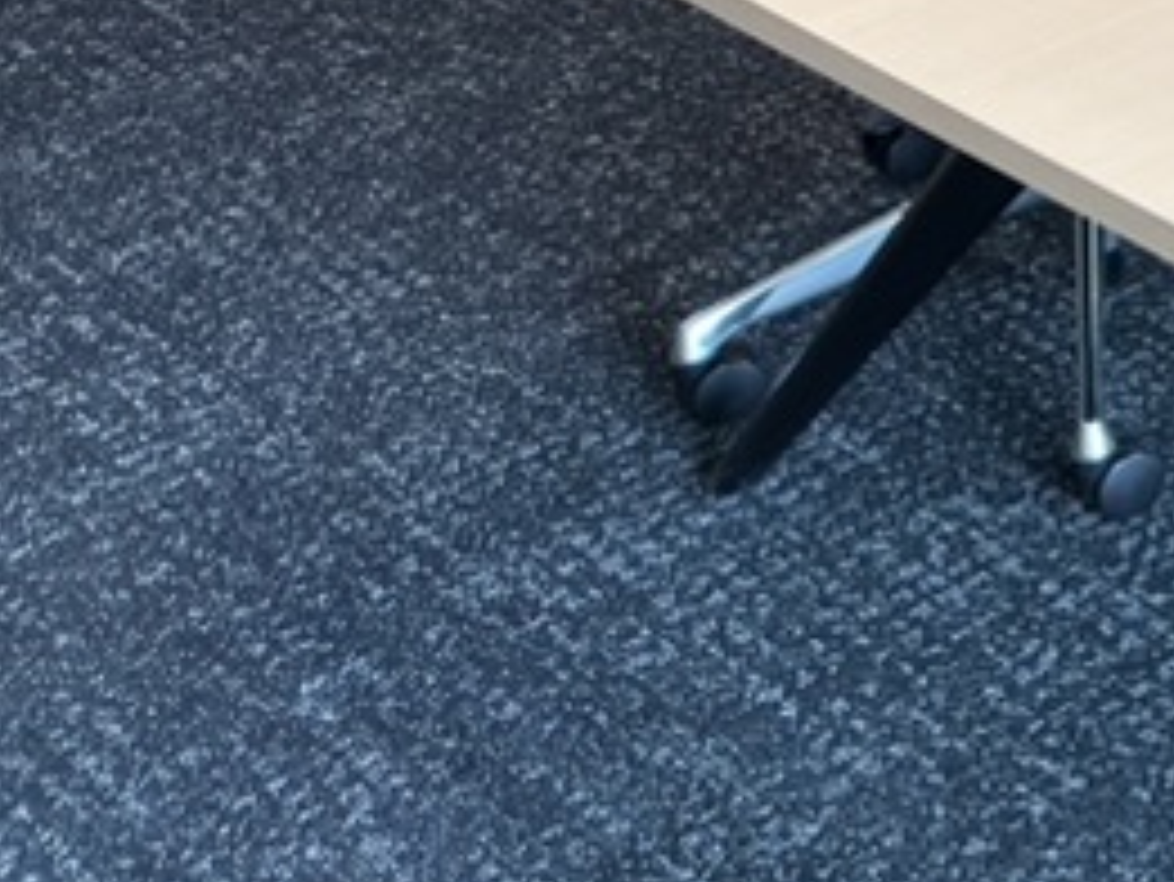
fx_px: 3189
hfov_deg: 16.4
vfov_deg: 14.5
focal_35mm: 94
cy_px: -490
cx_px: 2294
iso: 100
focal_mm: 6.76
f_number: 1.78
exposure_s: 1/50
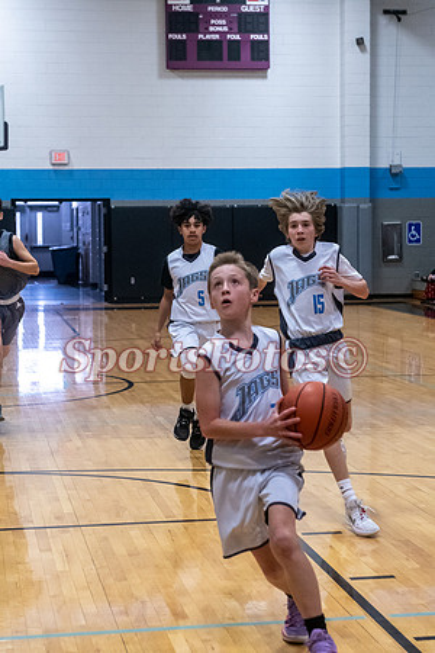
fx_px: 1522
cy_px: 326
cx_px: 218
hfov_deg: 16.3
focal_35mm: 84
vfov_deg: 24.2
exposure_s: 1/500
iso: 4000
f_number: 4
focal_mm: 56
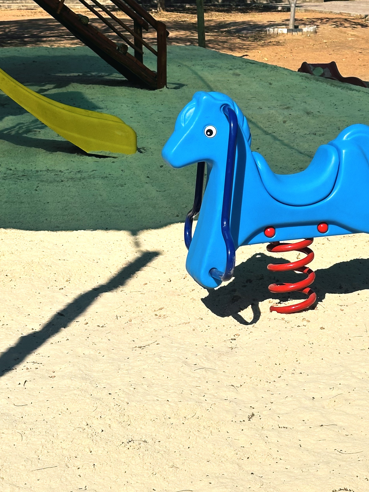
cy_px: 176
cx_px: 273
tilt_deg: -9.9
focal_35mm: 77
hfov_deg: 19.0
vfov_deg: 25.2
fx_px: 1094
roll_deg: -1.1
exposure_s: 1/7634
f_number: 1.78
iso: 64
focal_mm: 6.86
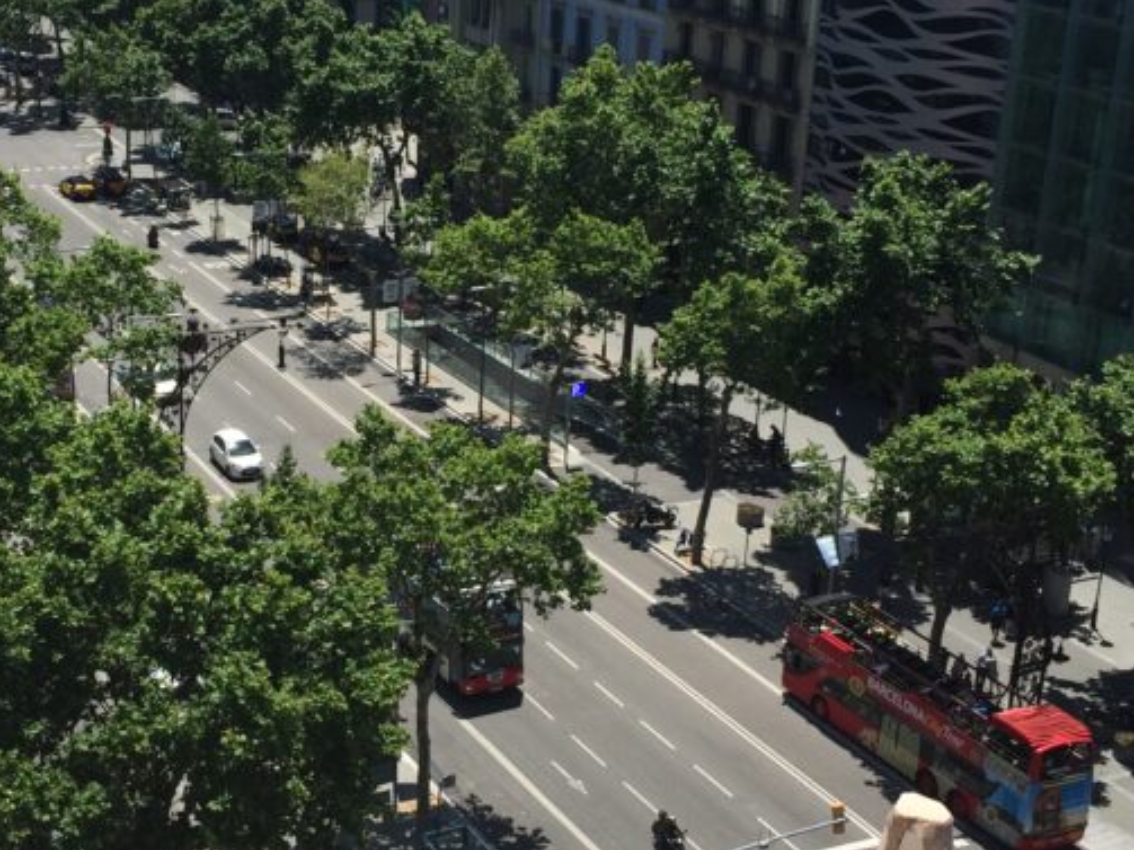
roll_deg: -2.4
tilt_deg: -22.8
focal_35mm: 59
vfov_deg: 24.8
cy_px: 505
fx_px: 1932
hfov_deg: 32.6
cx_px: 449
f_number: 2.2
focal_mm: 4.15
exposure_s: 1/2326
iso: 32
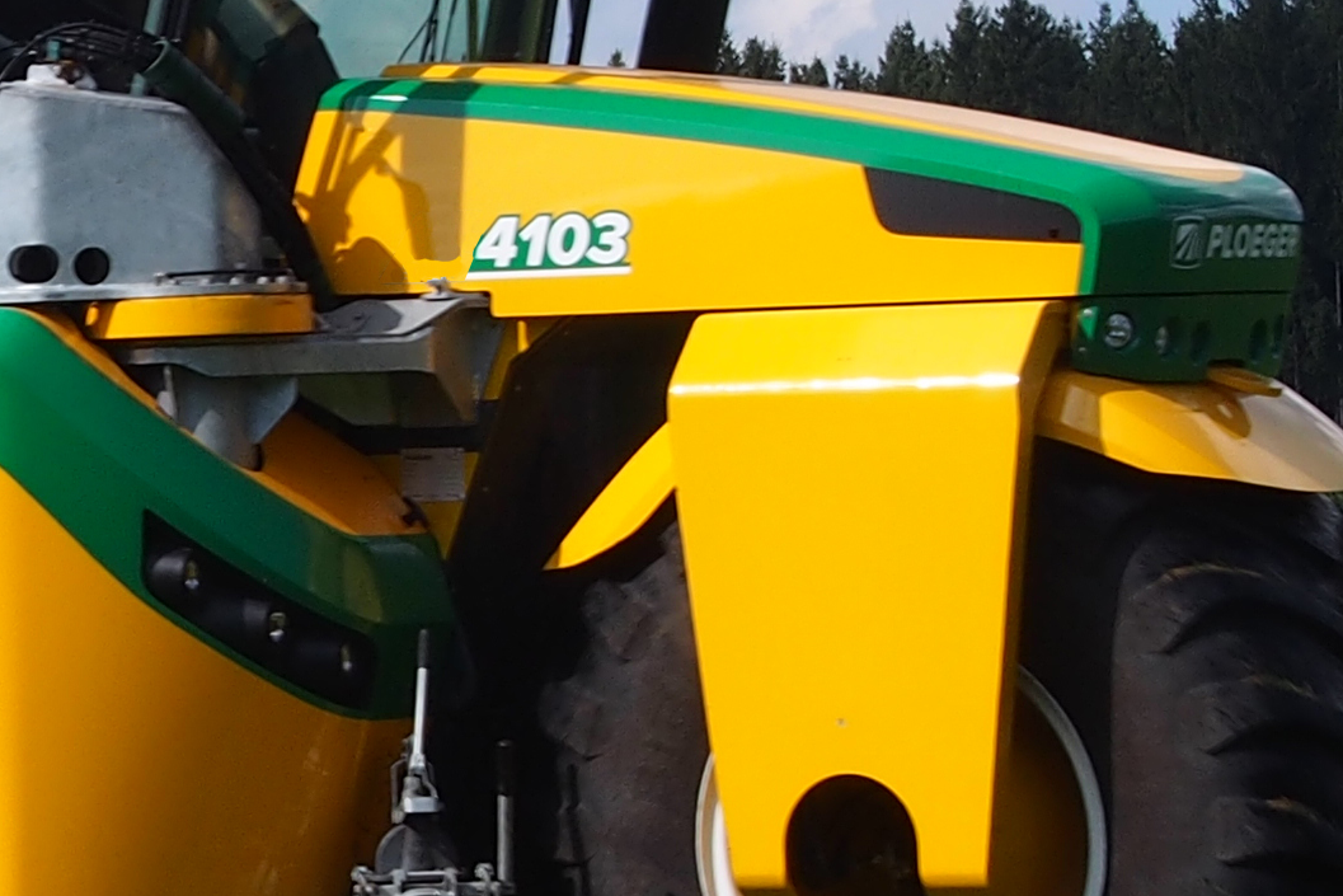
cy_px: 423
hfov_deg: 7.3
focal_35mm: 281
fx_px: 10484
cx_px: -323
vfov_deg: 4.9
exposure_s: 1/320
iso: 200
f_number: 10
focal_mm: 31
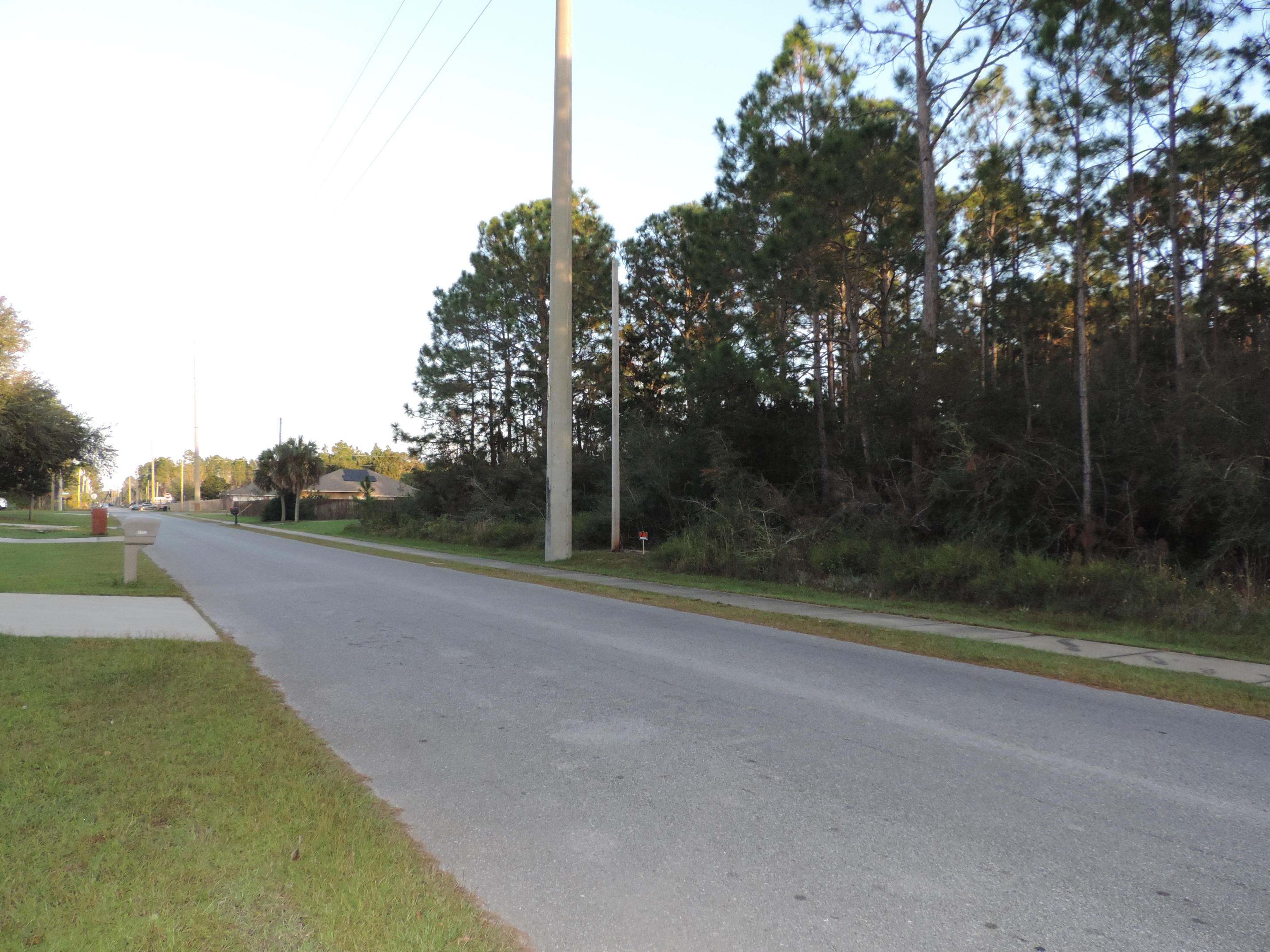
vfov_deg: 54.9
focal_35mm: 25
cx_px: 620
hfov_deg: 69.4
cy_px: 486
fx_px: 917
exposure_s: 1/400
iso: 320
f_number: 3
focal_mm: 4.3
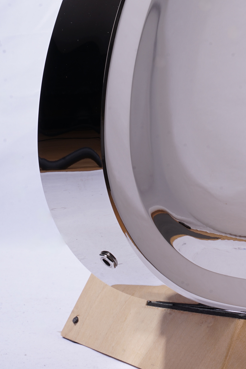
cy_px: -57
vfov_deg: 13.0
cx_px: 285
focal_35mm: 154
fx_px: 1579
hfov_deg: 8.8
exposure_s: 1/50
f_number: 22
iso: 100
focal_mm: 64
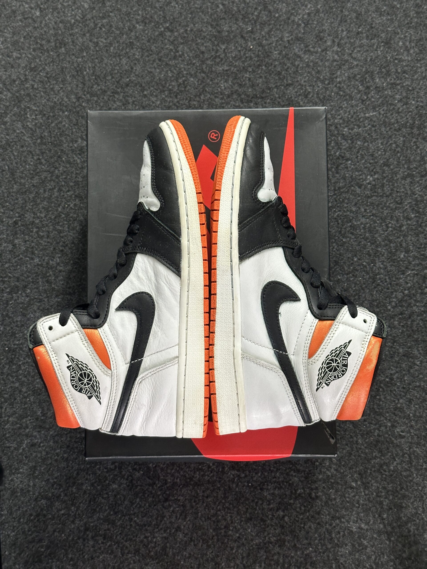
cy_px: 284
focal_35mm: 48
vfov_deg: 39.7
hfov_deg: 30.3
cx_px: 214
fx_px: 789
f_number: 1.78
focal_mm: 6.86
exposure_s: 1/50
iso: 250
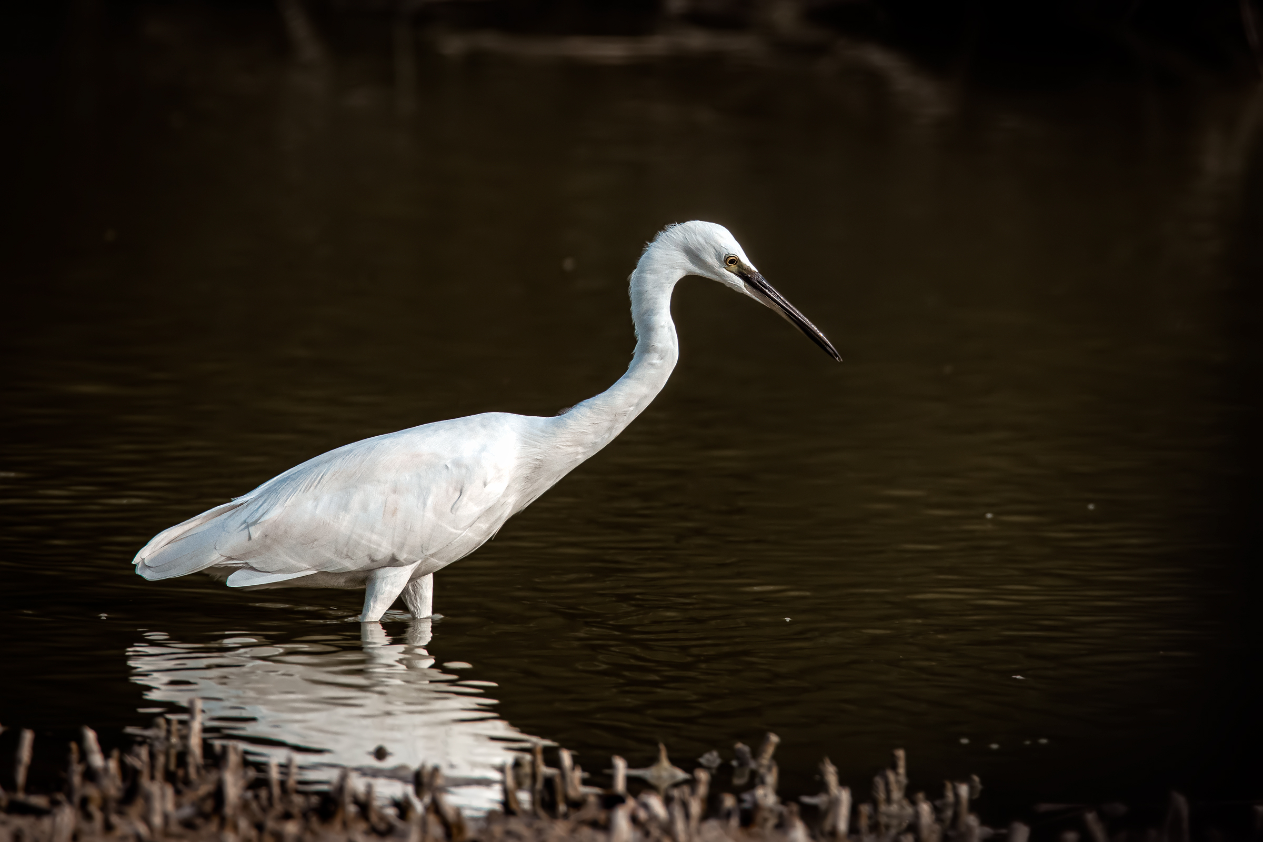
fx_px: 21048
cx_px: 632
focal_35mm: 600
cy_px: 421
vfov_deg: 2.3
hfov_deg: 3.4
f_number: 7.1
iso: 640
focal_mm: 600
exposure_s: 1/2500
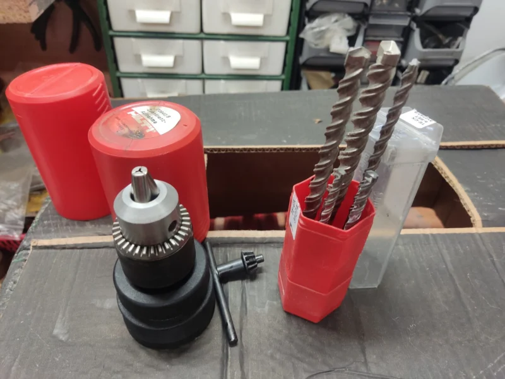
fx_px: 365
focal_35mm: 25
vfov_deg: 54.9
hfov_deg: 69.4
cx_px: 252
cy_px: 190
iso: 206
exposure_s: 1/33
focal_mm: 4.71
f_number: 1.79
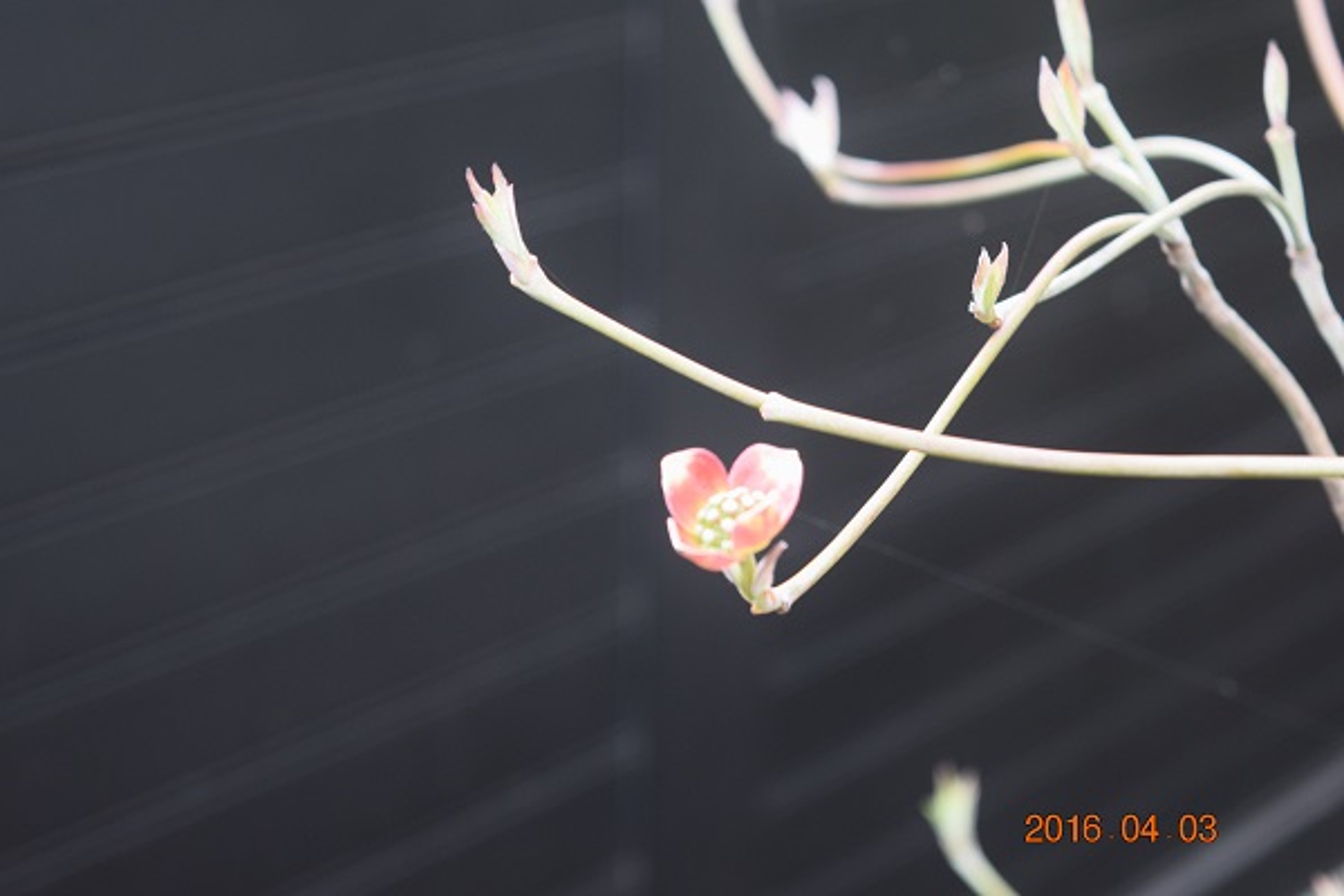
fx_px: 3080
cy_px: 448
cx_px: 672
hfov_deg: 24.6
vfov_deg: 16.6
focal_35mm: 82
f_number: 5.6
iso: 900
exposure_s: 1/60
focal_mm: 55
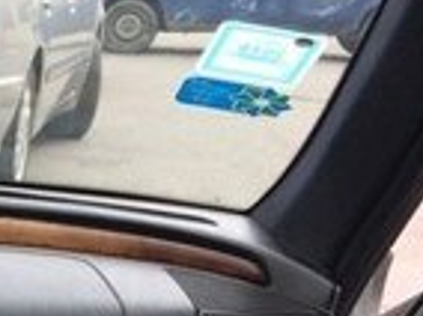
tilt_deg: -16.3
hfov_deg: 12.5
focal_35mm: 135
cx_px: -471
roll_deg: +0.2
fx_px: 1647
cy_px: 461
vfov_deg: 10.6
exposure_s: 1/380
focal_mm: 4.15
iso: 32
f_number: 2.2
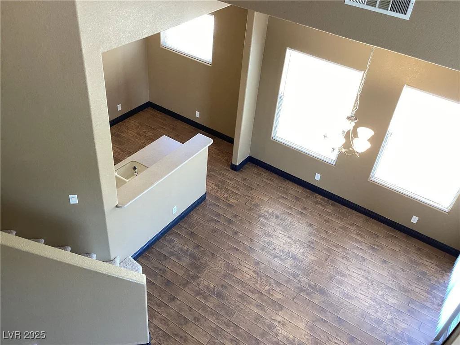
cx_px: 230
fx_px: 412
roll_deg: -6.7
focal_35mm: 31
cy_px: 172
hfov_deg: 58.4
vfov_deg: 45.4
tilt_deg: -37.9
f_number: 2.4
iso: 100
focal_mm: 3.3
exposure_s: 1/60
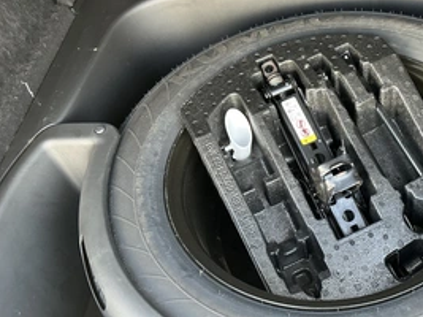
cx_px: 311
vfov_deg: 33.8
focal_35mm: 42
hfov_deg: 43.6
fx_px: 513
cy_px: 225
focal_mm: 3
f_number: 1.8
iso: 100
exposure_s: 1/60
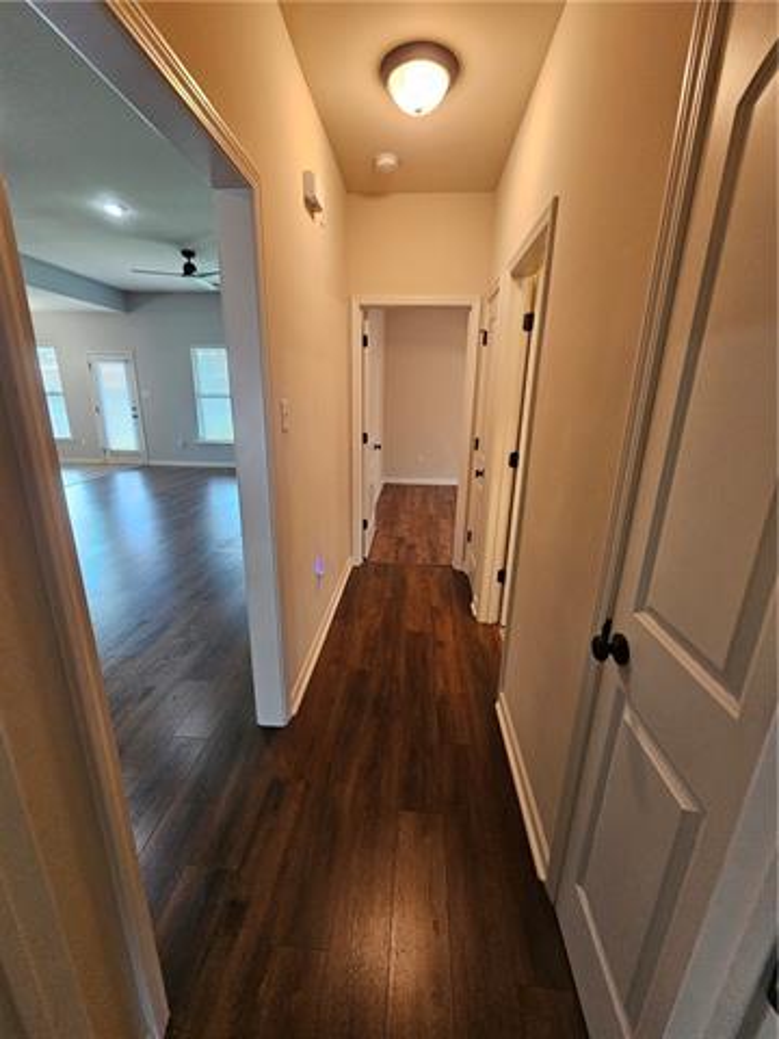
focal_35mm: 13
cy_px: 520
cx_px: 390
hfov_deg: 89.9
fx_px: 390
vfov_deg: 106.2
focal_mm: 2.2
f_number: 2.2
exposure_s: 1/60
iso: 400
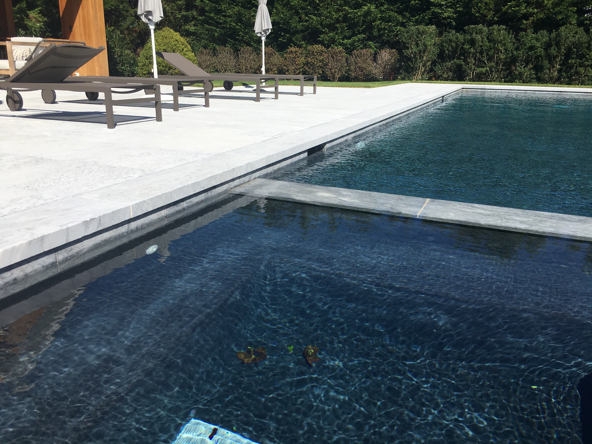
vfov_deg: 48.2
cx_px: 296
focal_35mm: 29
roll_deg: -1.5
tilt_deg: -16.6
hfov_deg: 61.7
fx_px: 496
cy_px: 222
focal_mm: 4.15
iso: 25
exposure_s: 1/2849
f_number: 2.2
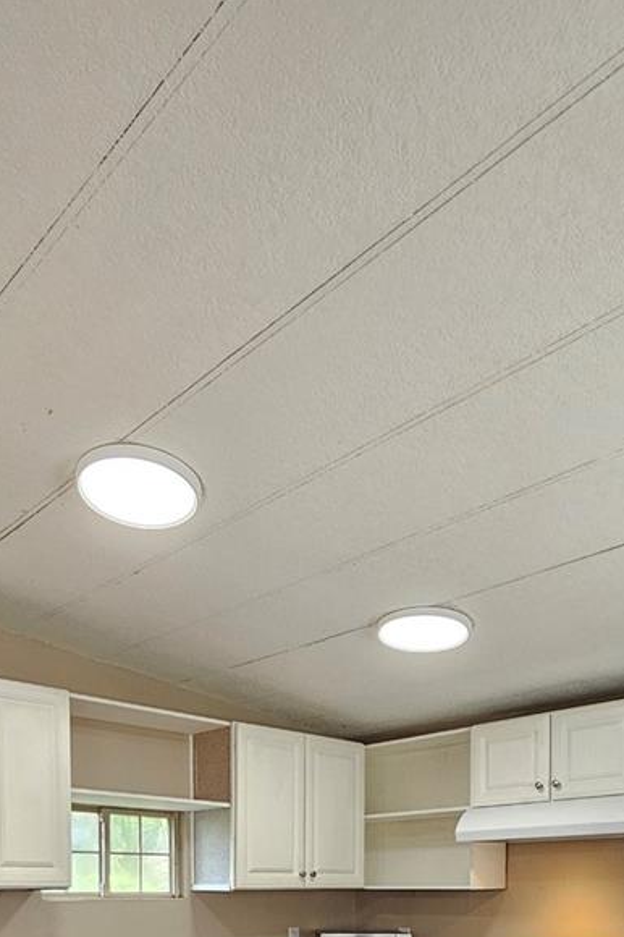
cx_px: 225
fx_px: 728
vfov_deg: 53.3
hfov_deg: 45.9
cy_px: 913
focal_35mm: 28
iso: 160
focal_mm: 2.2
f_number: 2.2
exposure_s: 1/60
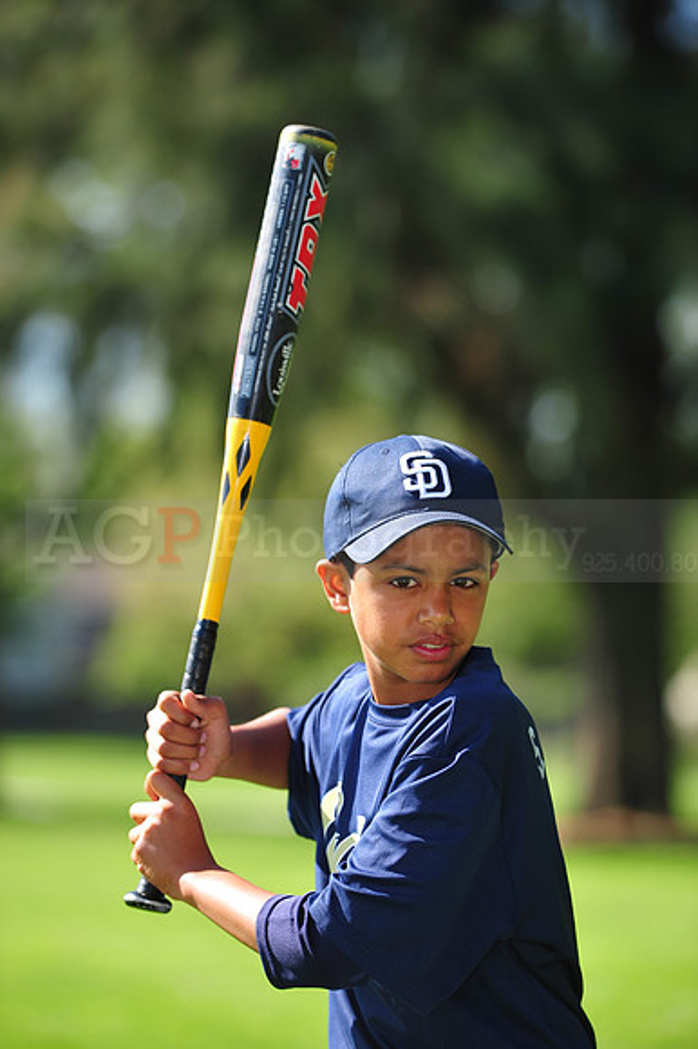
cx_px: 349
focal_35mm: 200
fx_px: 5823
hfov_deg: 6.9
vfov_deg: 10.3
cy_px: 524
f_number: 4.5
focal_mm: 200
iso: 200
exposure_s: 1/640
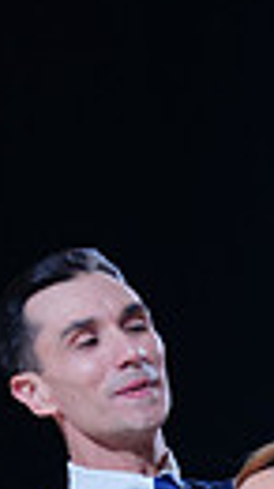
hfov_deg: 1.8
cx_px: 160
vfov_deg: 3.2
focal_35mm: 675
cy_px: 884
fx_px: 8730
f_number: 2.8
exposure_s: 1/500
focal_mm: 144
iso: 500
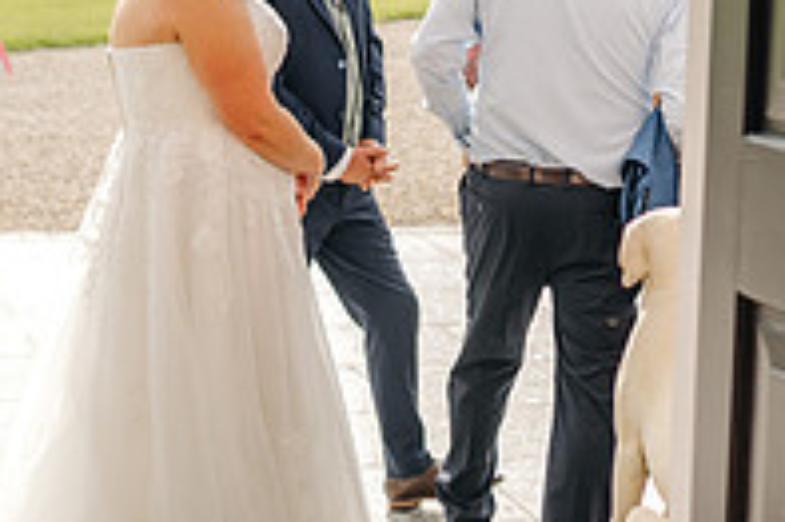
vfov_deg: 11.3
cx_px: 526
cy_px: 112
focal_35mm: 121
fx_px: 2636
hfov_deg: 16.9
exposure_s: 1/5000
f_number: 1.8
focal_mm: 35
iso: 100
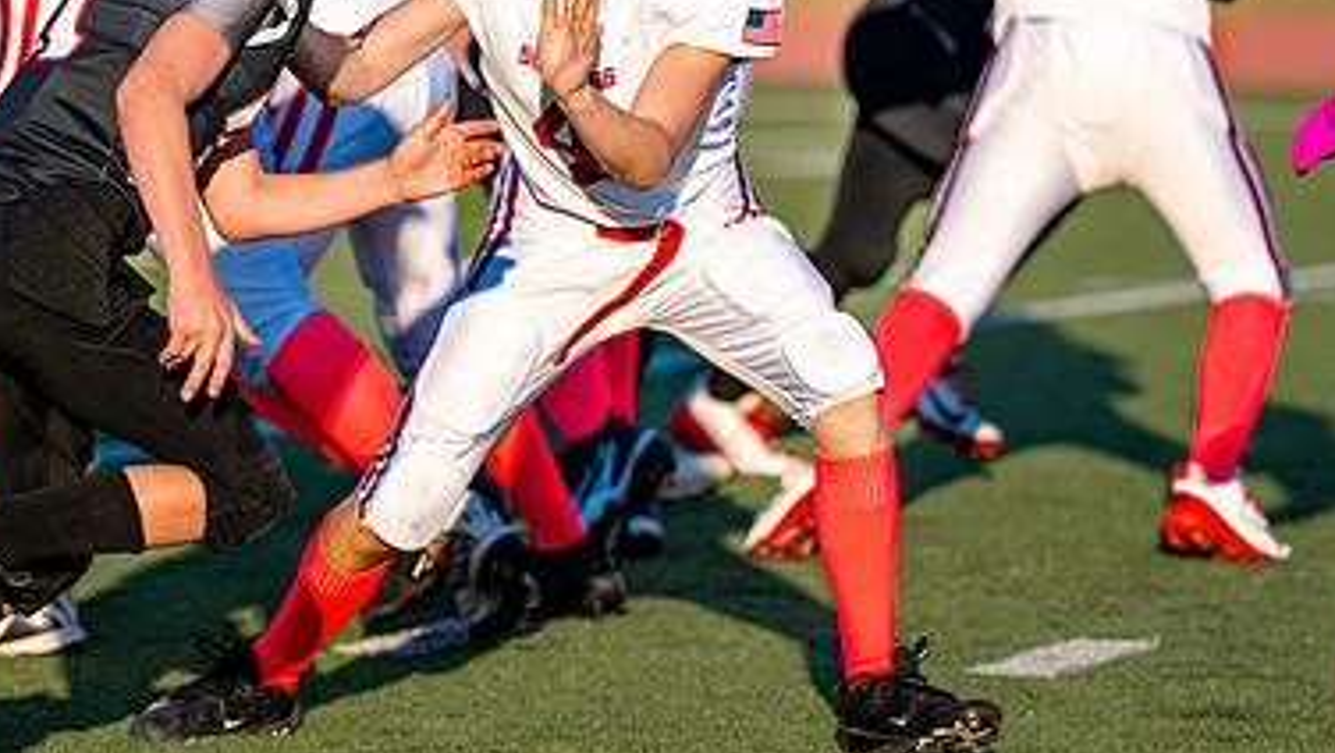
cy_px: 103
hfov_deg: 5.3
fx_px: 14486
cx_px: 277
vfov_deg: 3.0
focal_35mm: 409
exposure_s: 1/1600
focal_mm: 170
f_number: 2.8
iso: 100
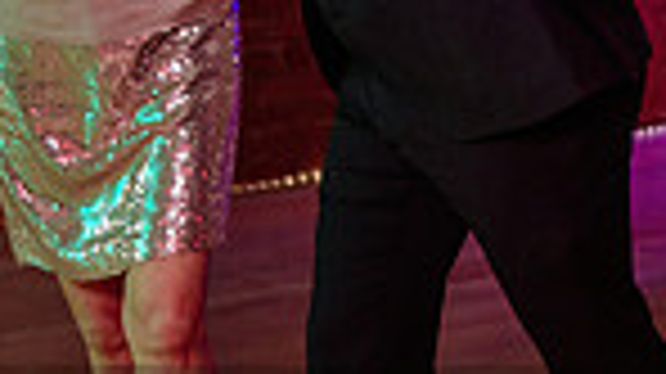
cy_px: -202
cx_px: 1196
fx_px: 2753
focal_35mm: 156
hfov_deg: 12.6
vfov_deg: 7.6
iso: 1000
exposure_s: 1/125
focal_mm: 34
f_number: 3.5
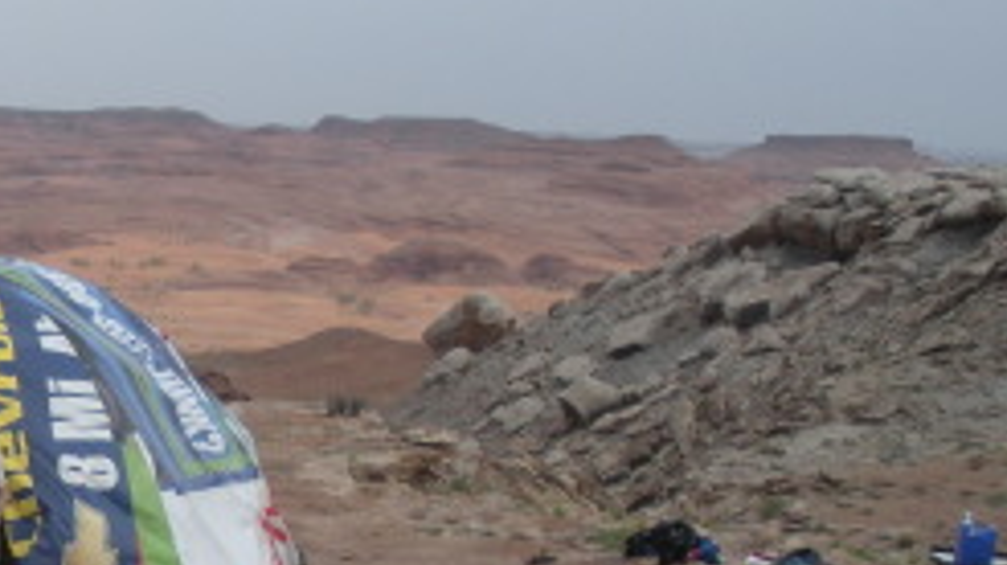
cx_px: -37
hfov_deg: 20.2
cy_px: 508
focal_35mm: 102
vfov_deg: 11.8
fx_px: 2722
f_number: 3.5
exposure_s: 1/240
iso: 64
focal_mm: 6.3
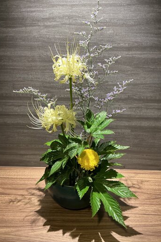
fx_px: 208
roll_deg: -0.1
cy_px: 121
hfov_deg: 42.3
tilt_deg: -21.6
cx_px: 87
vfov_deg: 60.3
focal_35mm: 31
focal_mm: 3
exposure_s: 1/60
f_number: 1.8
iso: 125
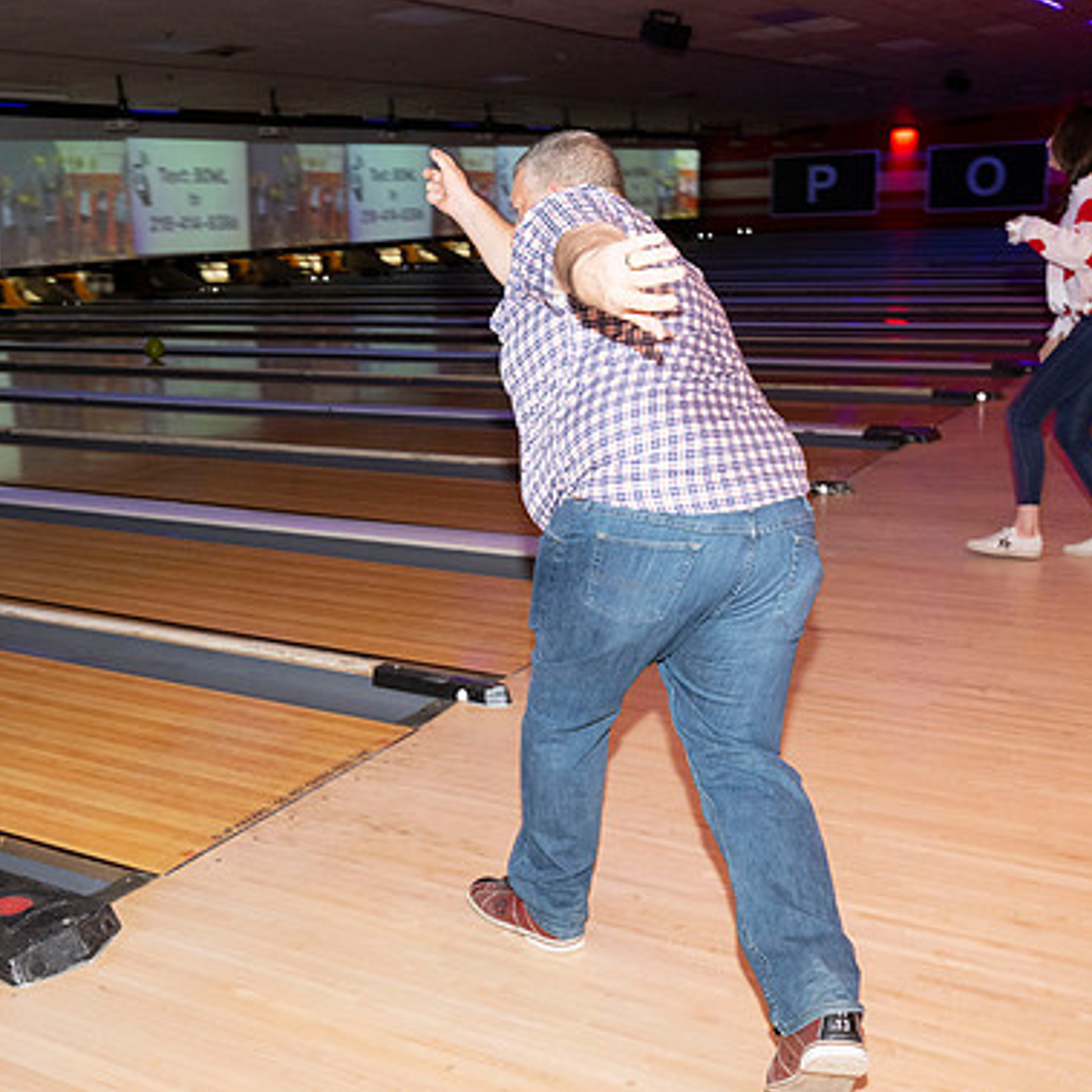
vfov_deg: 40.9
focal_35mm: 41
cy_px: 540
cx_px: 398
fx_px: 1463
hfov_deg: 40.6
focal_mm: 31.5
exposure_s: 1/100
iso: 2000
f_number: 5.6
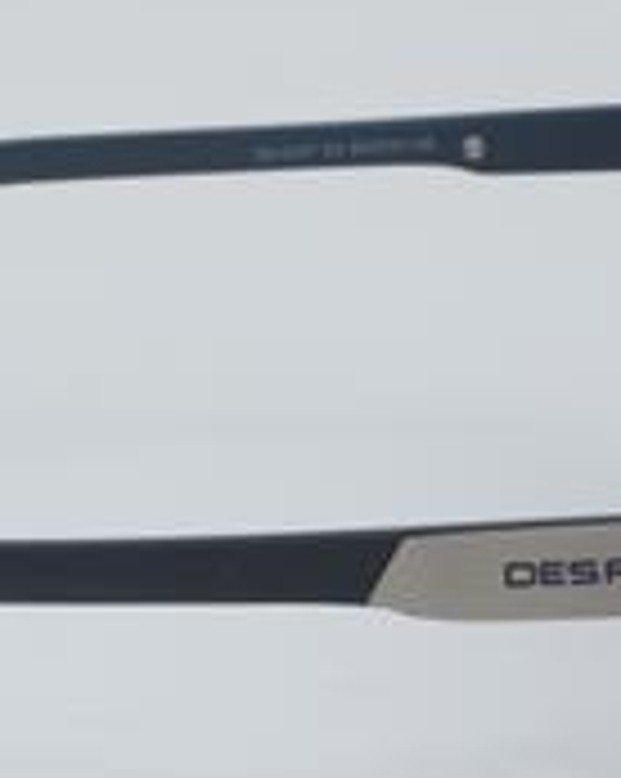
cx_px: 140
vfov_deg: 11.8
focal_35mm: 163
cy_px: 504
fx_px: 3751
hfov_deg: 9.4
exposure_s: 1/3
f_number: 32
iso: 100
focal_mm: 50
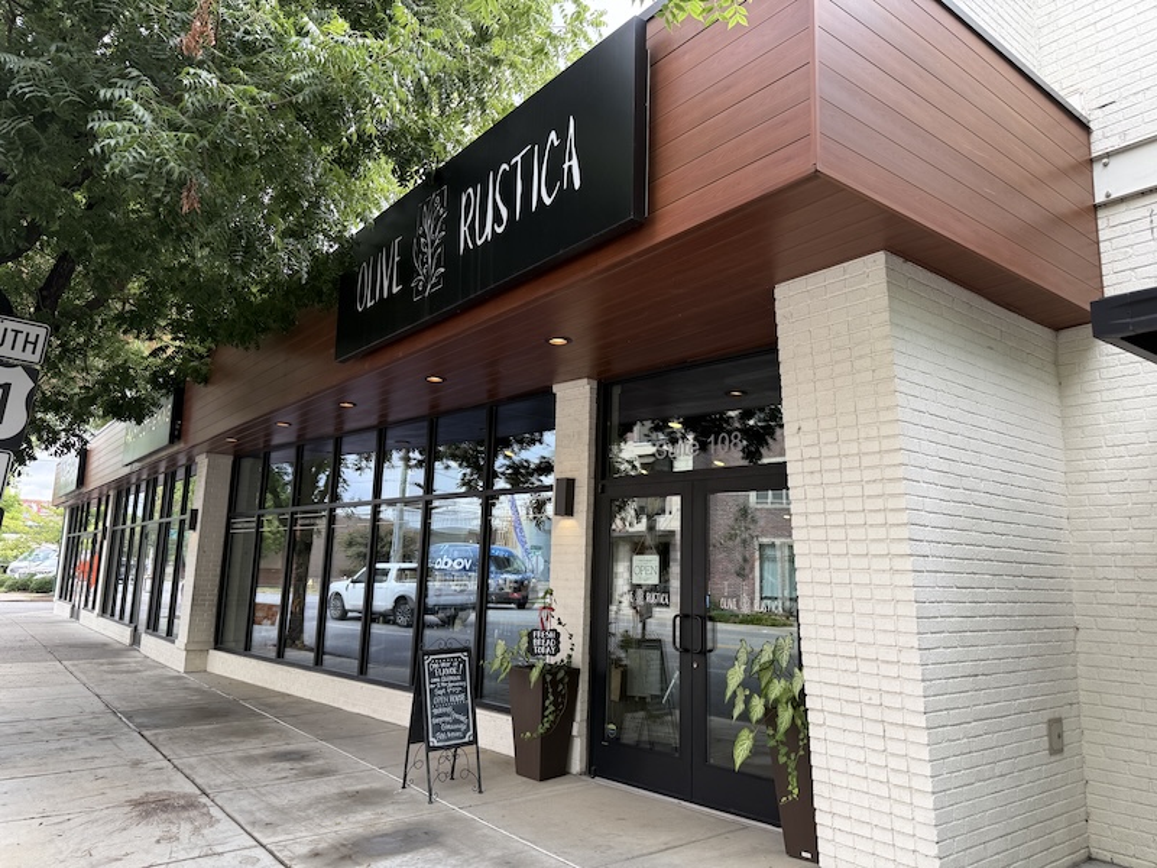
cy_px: 434
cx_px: 578
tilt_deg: +9.7
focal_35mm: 24
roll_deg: -2.7
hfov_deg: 71.6
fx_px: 802
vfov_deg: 56.8
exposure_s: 1/453
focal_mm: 6.76
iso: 80
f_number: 1.78
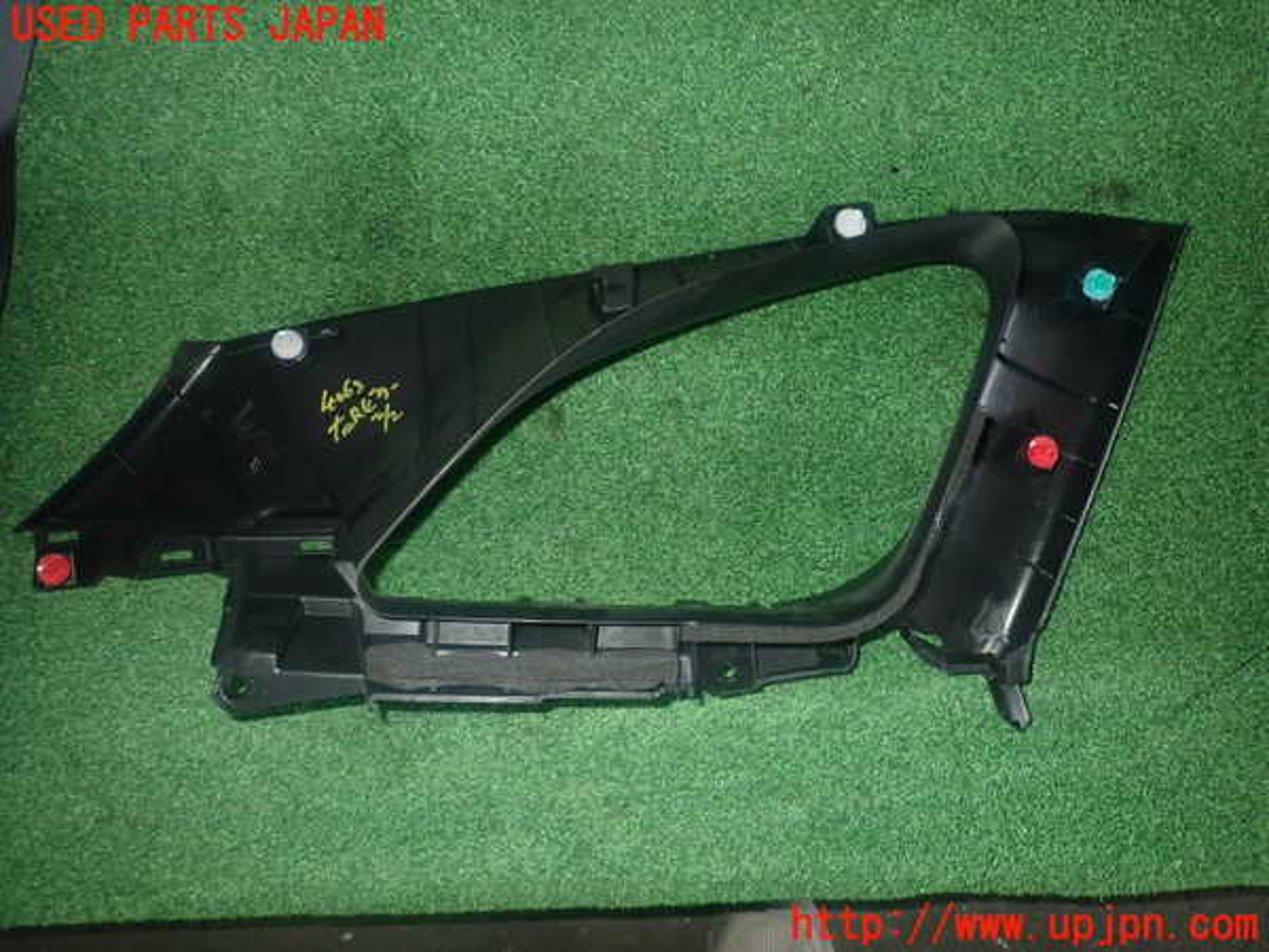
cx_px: 634
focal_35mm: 25
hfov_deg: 69.4
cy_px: 476
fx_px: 916
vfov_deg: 54.9
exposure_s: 1/30
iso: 400
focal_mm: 4.5
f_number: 5.6
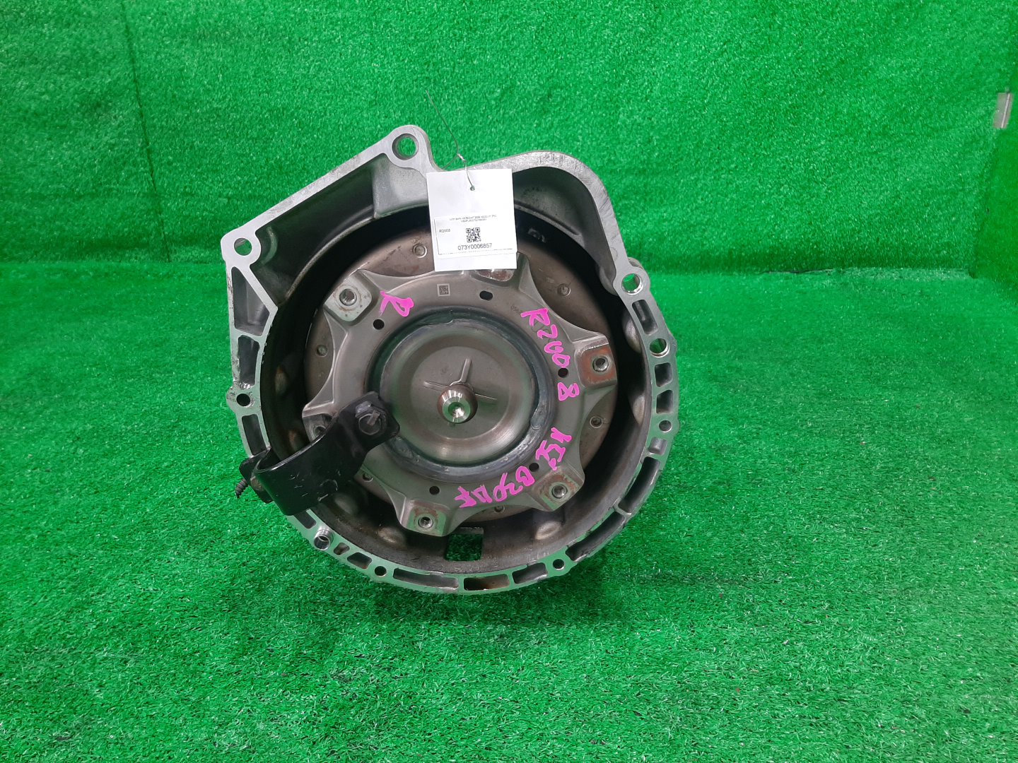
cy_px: 382
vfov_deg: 53.1
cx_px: 509
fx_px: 765
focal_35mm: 26
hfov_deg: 67.3
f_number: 1.7
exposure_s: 1/50
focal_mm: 3.93
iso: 105
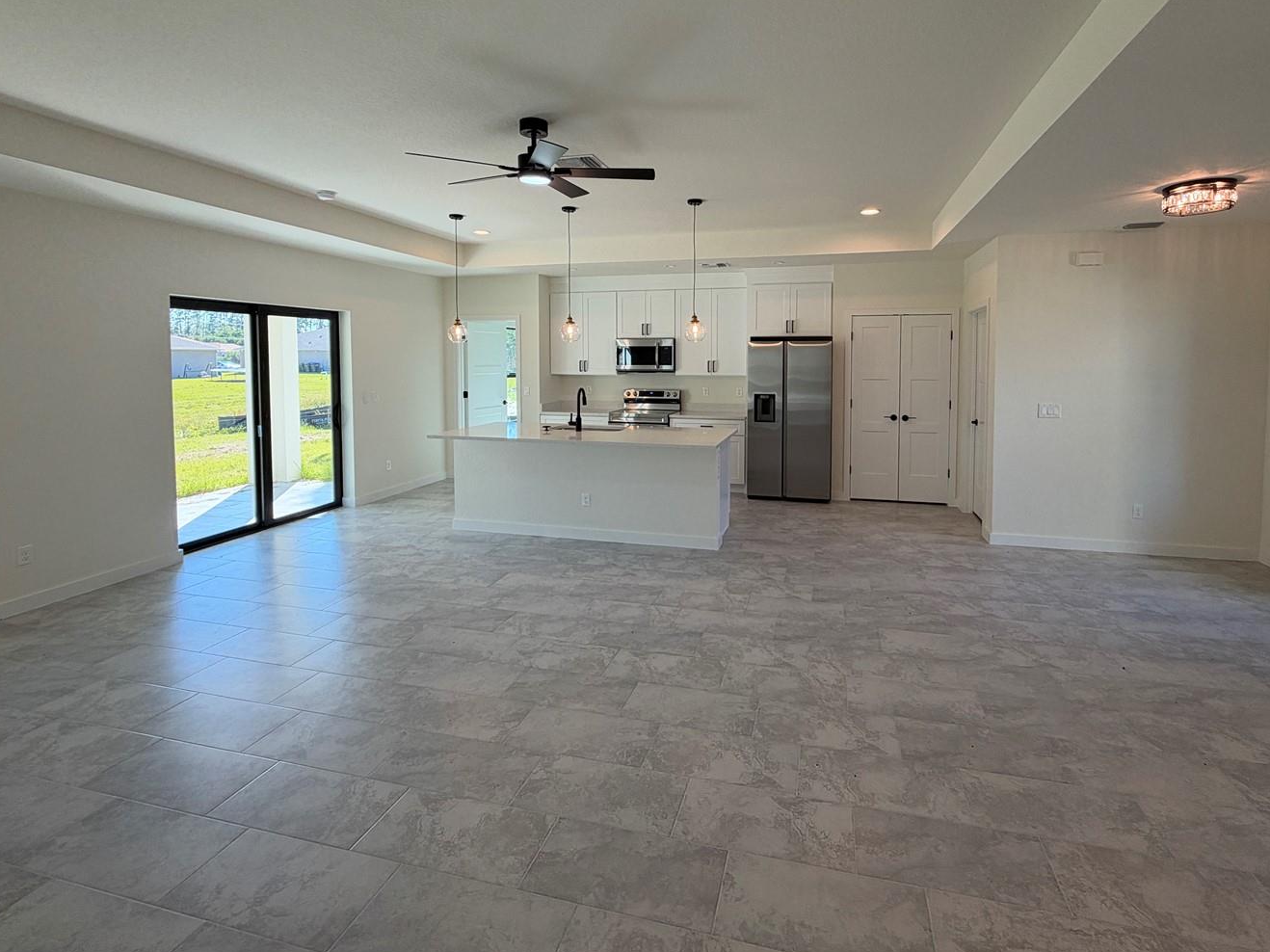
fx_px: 624
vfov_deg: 74.0
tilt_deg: -2.5
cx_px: 685
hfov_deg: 90.9
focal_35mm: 17
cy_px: 387
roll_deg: -0.5
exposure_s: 1/120
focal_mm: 2.22
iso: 64
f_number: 2.2
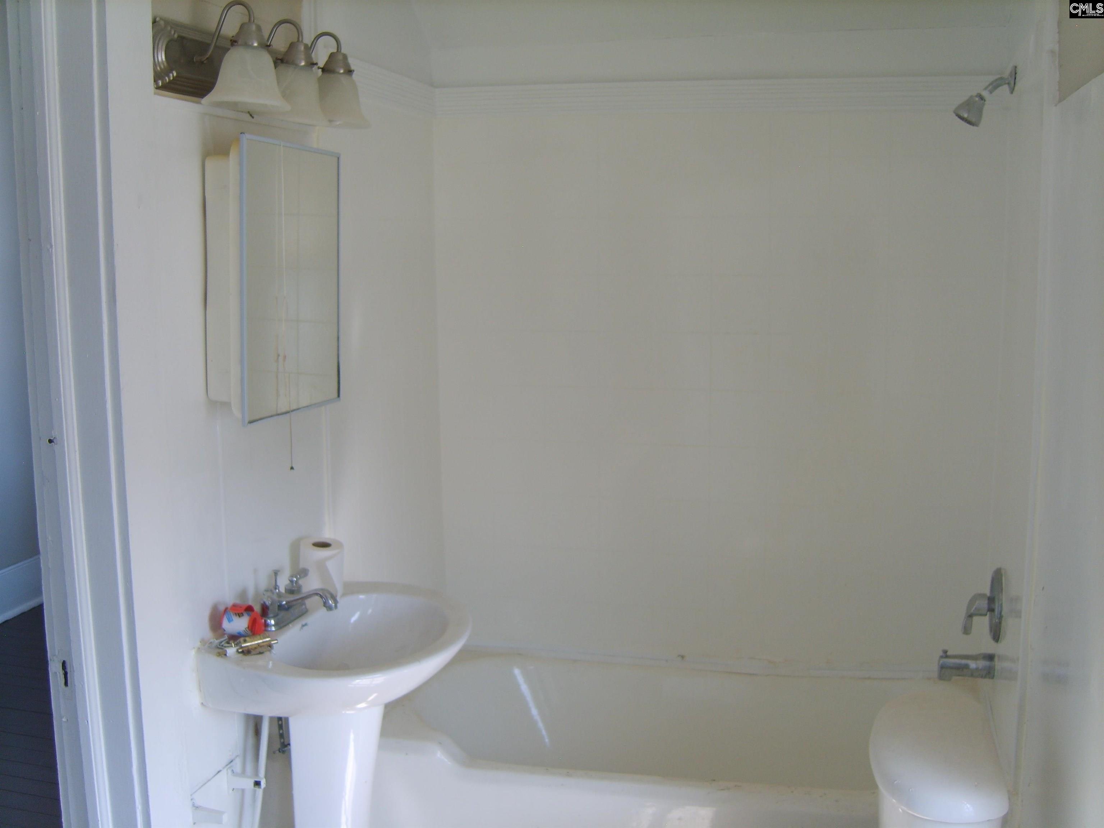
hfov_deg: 52.6
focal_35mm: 35
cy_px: 414
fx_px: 1116
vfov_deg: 40.7
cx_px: 552
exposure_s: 1/60
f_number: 2.8
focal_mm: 7.4
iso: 50
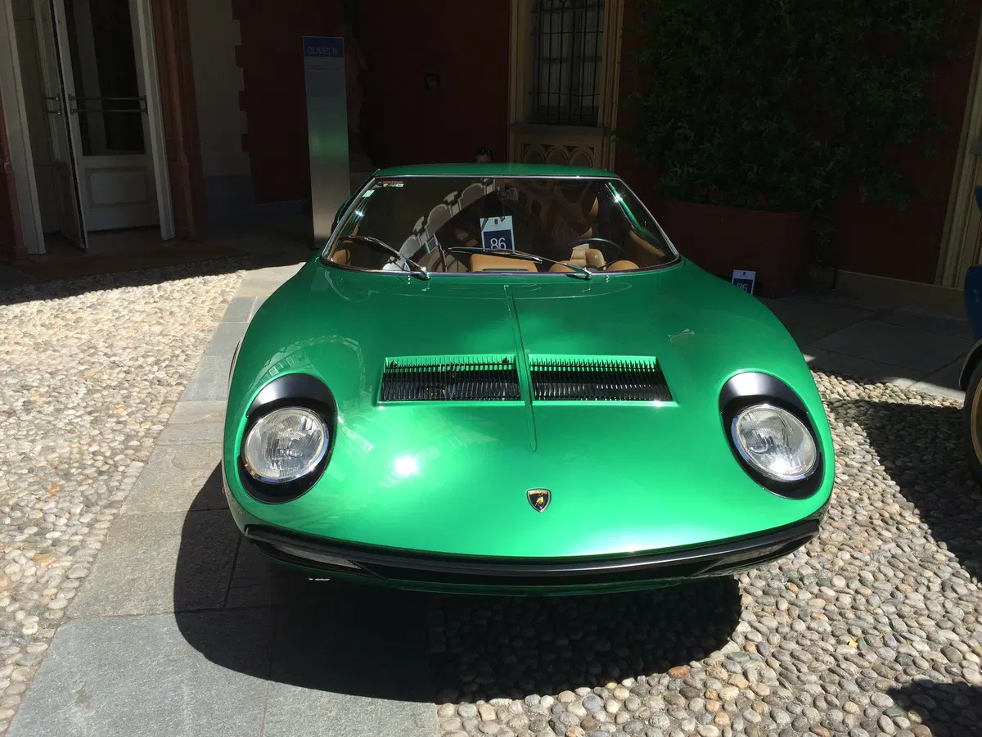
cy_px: 368
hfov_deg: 61.7
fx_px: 823
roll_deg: -0.3
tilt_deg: -17.6
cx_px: 491
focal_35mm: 29
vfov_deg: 48.2
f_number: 2.2
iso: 32
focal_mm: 4.15
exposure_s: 1/1786
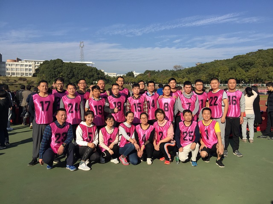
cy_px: 102
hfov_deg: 61.7
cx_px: 136
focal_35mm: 29
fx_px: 229
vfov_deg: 48.2
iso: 32
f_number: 2.2
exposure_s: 1/1883
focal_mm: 4.15
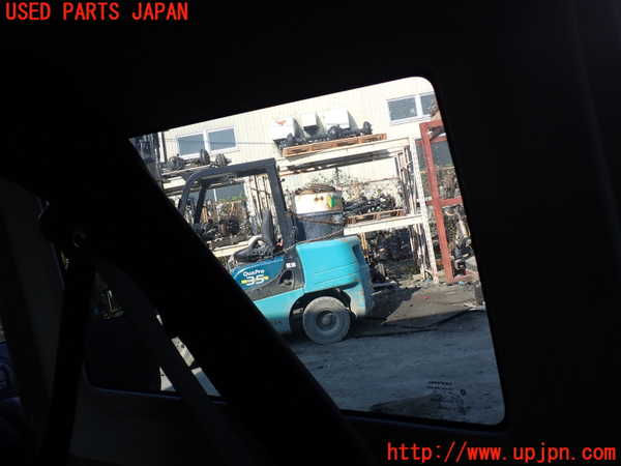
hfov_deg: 60.0
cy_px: 233
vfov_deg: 46.8
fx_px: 538
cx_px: 310
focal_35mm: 30
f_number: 3.2
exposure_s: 1/160
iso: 100
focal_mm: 5.4
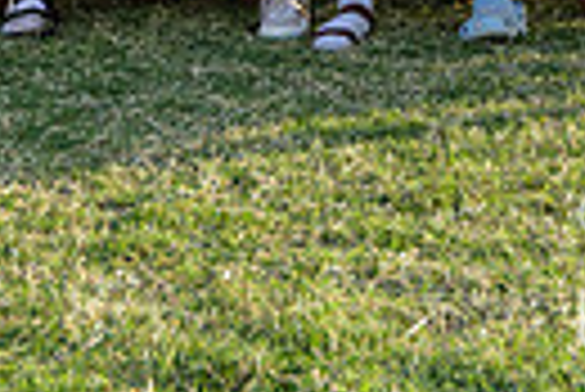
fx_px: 2538
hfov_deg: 13.1
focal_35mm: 156
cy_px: -462
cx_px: 279
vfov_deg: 8.3
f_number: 5.6
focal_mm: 35
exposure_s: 1/800
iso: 500
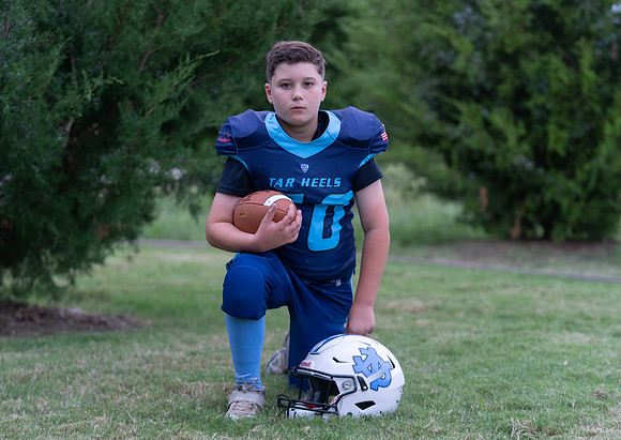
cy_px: 217
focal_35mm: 103
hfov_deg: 19.5
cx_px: 310
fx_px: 1808
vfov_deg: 13.9
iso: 640
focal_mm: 85
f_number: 2.8
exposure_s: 1/320
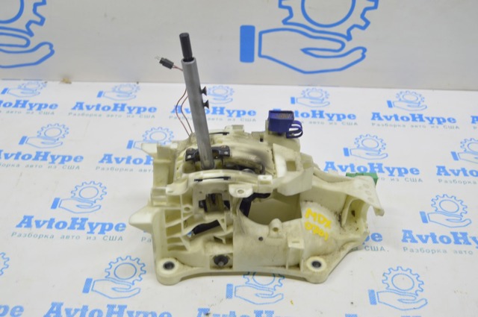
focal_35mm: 45
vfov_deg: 29.8
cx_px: 239
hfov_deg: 43.7
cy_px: 158
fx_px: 597
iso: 400
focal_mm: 30
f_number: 5.6
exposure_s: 1/20
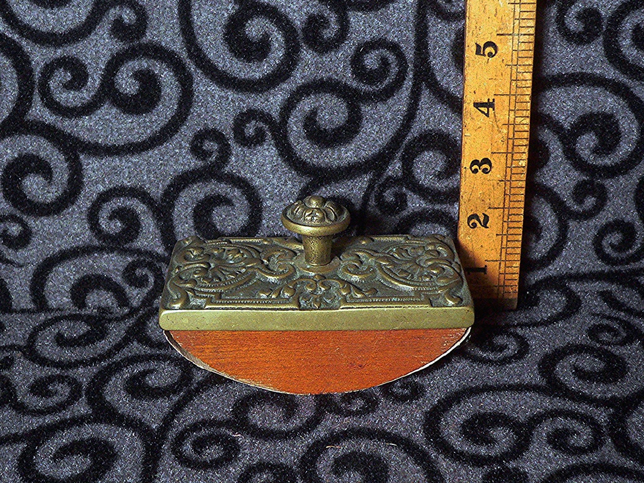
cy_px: 242
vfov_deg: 39.7
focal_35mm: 36
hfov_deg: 51.4
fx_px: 670
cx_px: 322
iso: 400
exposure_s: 1/8
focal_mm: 6
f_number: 2.8
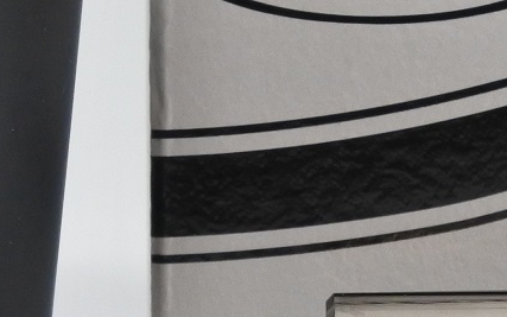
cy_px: 144
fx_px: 4160
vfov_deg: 4.4
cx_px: 162
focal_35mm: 301
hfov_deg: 7.0
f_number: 5.3
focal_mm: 26
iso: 640
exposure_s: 1/125
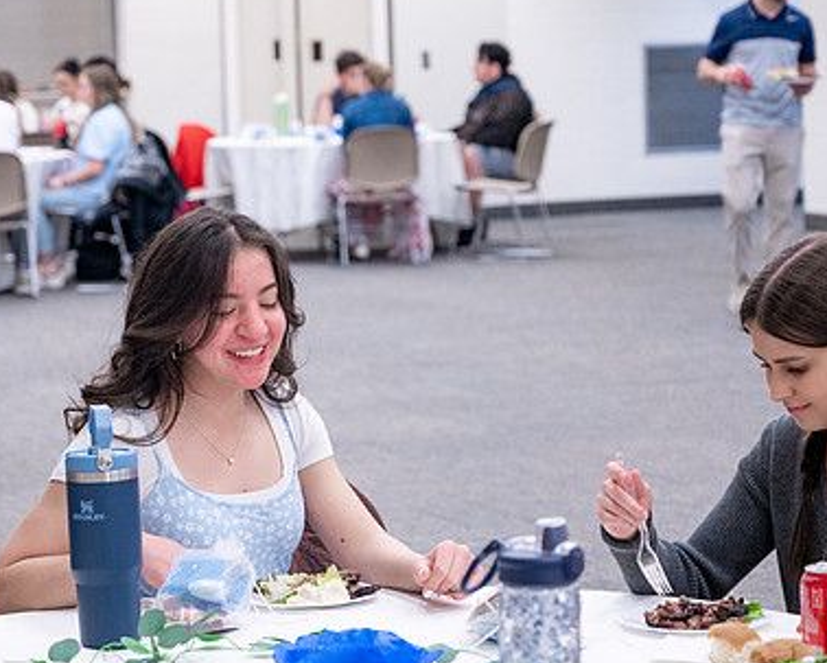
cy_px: 246
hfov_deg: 15.1
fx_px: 3111
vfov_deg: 12.2
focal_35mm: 127
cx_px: 353
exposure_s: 1/200
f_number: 4
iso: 1600
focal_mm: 70
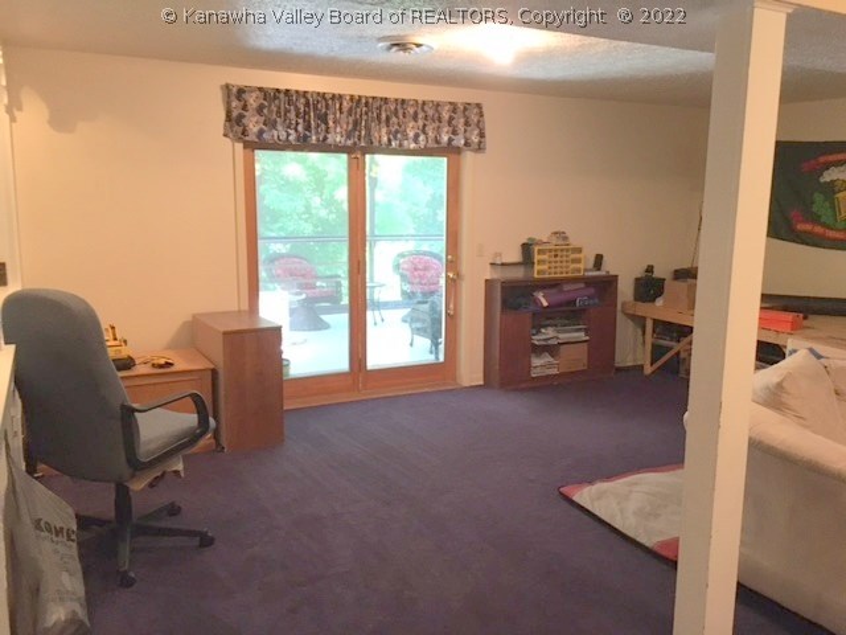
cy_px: 318
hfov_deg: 61.7
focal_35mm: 29
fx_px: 709
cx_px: 423
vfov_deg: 48.2
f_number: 2.2
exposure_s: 1/30
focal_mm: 4.15
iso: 200
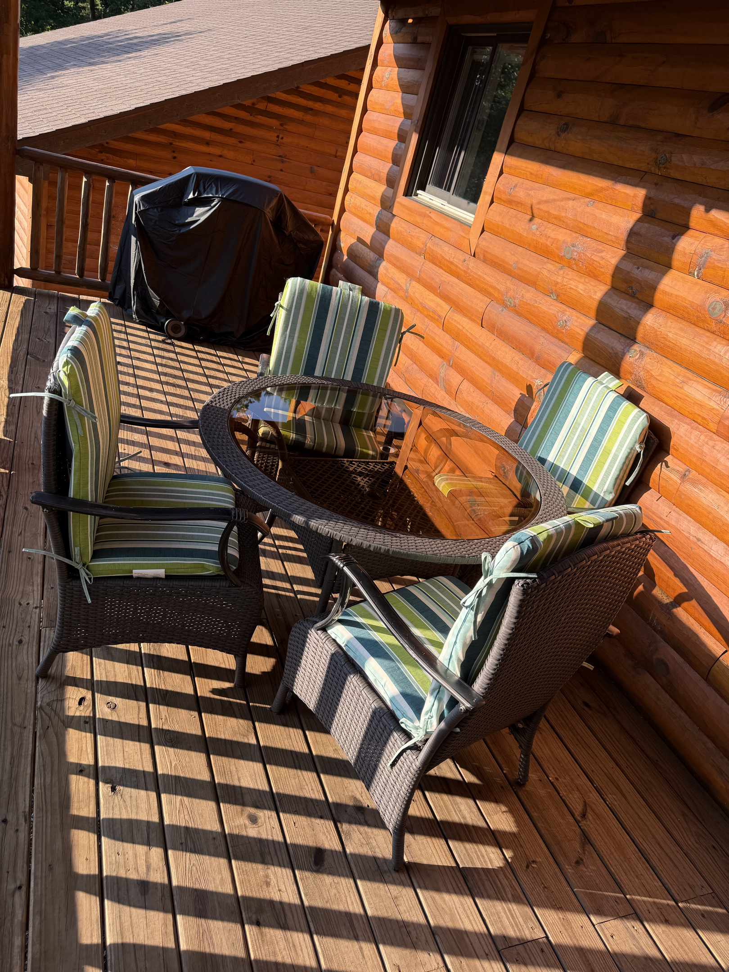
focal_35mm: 24
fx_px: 674
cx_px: 364
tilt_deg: -26.5
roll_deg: -16.0
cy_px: 486
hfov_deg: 56.8
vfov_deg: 71.6
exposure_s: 1/878
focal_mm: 6.76
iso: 80
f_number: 1.78
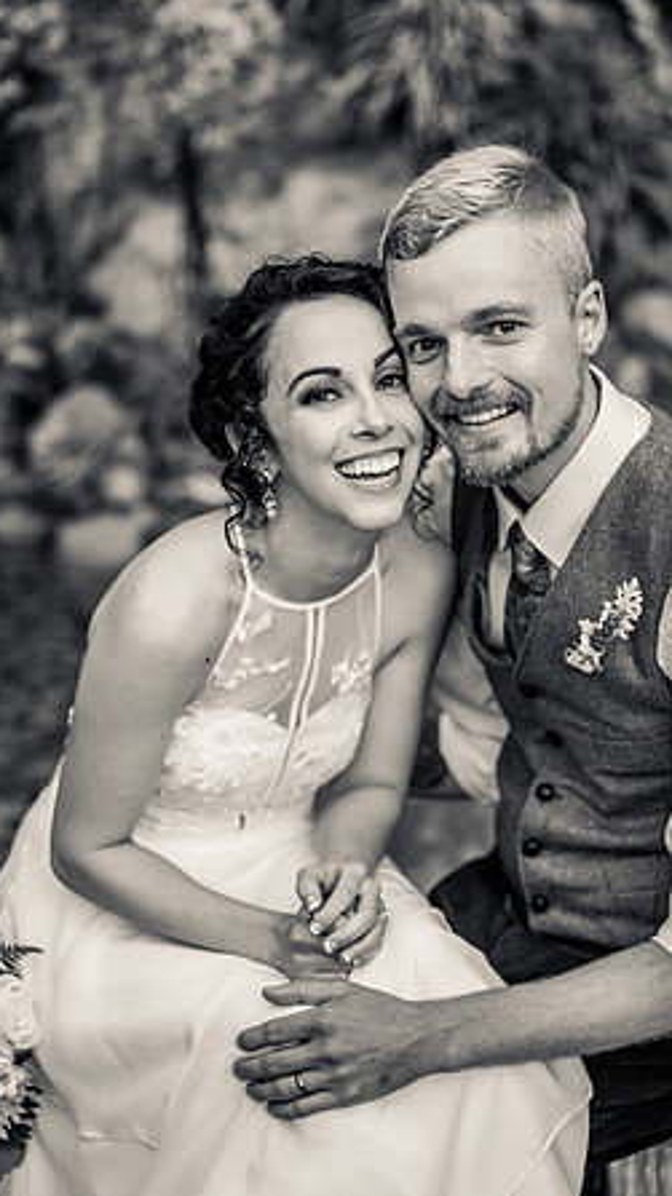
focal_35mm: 58
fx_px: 1840
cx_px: 391
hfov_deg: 20.7
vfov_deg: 36.0
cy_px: 597
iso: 500
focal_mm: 55
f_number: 2.2
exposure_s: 1/320
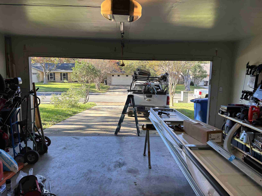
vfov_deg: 53.1
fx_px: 197
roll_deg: -2.2
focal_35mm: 26
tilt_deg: -6.0
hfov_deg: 67.3
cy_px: 98
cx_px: 131
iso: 40
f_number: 1.6
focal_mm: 5.96
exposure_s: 1/179
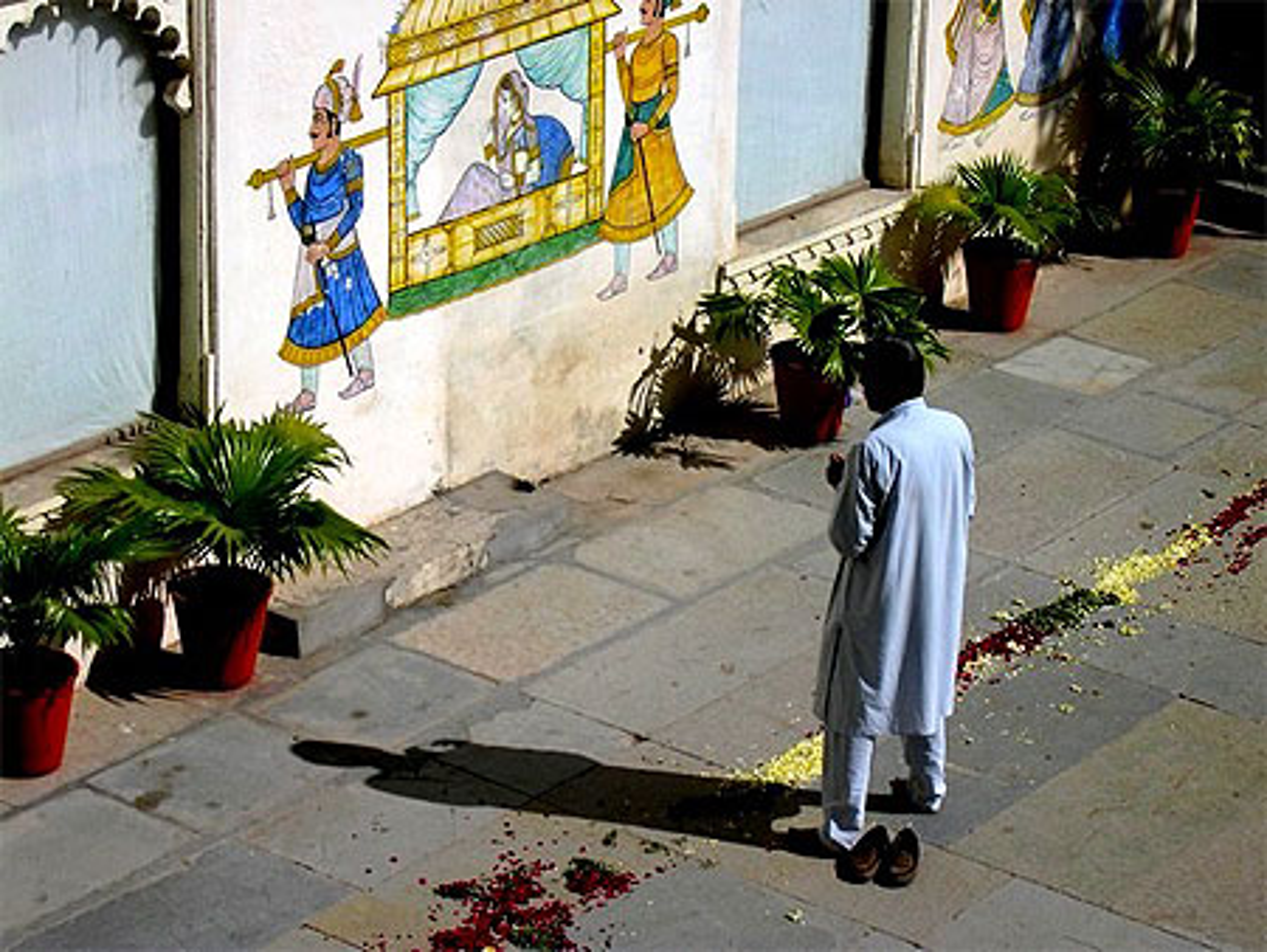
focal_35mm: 114
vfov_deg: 13.0
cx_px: 634
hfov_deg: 17.3
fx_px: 4175
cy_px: 476
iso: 100
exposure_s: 1/172
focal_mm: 24
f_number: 13.4
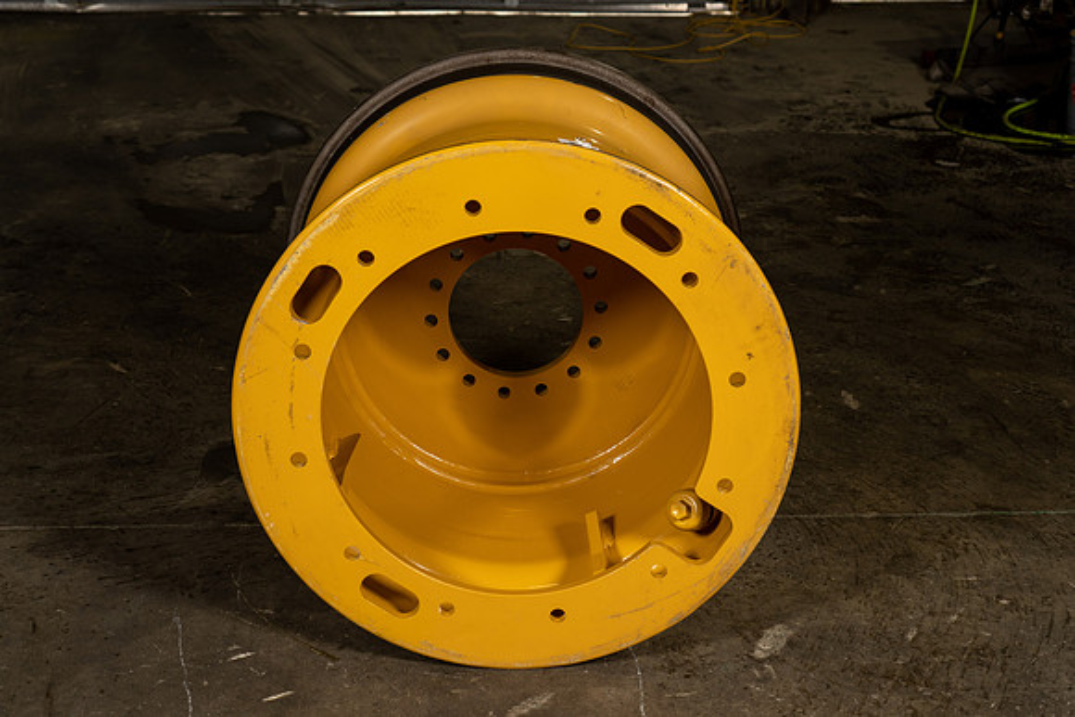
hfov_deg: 32.9
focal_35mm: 61
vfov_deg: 22.3
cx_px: 538
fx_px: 1822
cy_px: 358
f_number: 5.6
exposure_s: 1/100
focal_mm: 61
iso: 800
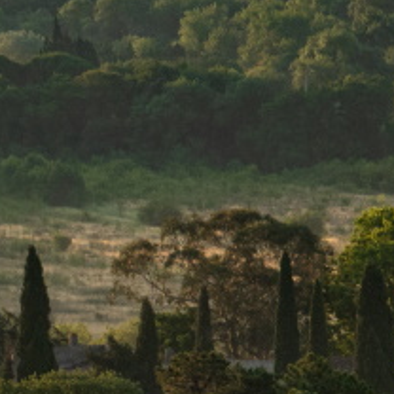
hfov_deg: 2.1
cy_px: 244
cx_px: -885
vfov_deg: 2.1
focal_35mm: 842
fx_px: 10843
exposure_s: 1/320
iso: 400
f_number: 8
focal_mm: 140
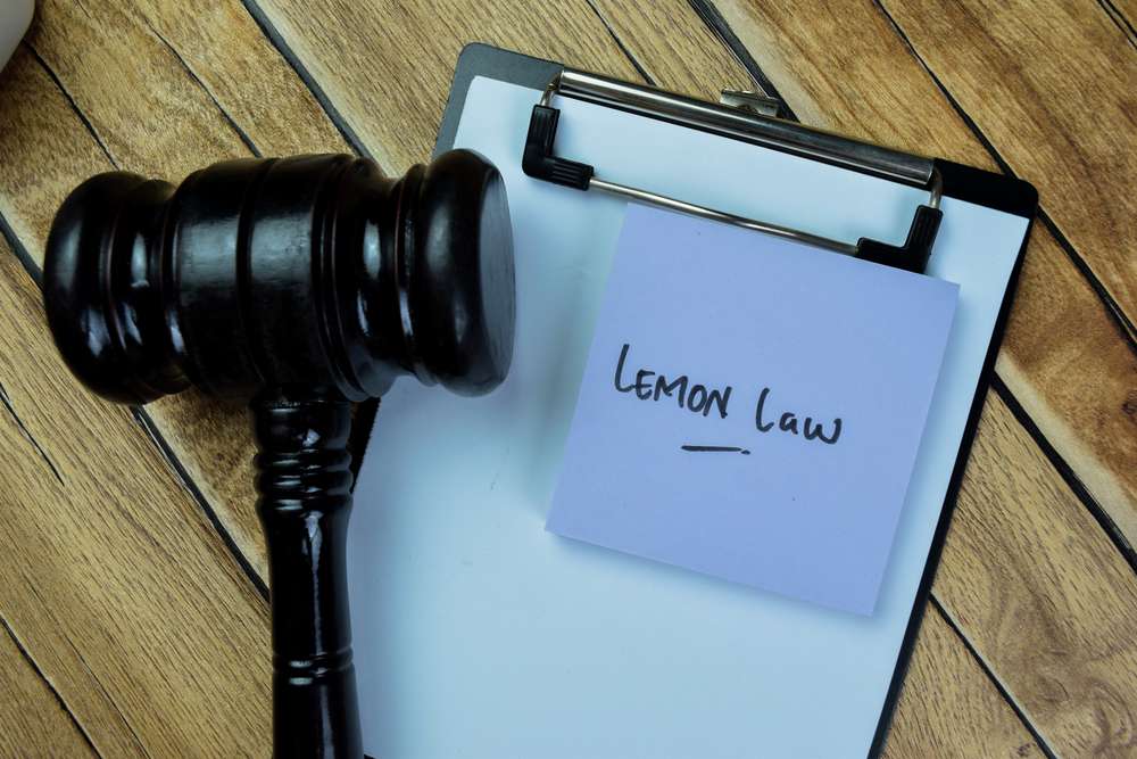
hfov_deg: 57.2
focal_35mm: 33
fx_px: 1042
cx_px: 568
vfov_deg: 40.0
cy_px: 380
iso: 800
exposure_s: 1/80
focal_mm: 22
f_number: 7.1
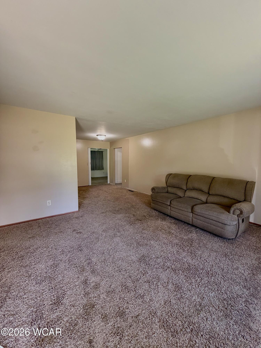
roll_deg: -0.6
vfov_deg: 102.1
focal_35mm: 14
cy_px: 174
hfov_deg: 85.7
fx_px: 141
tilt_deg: -5.3
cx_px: 130
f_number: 2.2
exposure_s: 1/60
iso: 200
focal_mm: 2.22
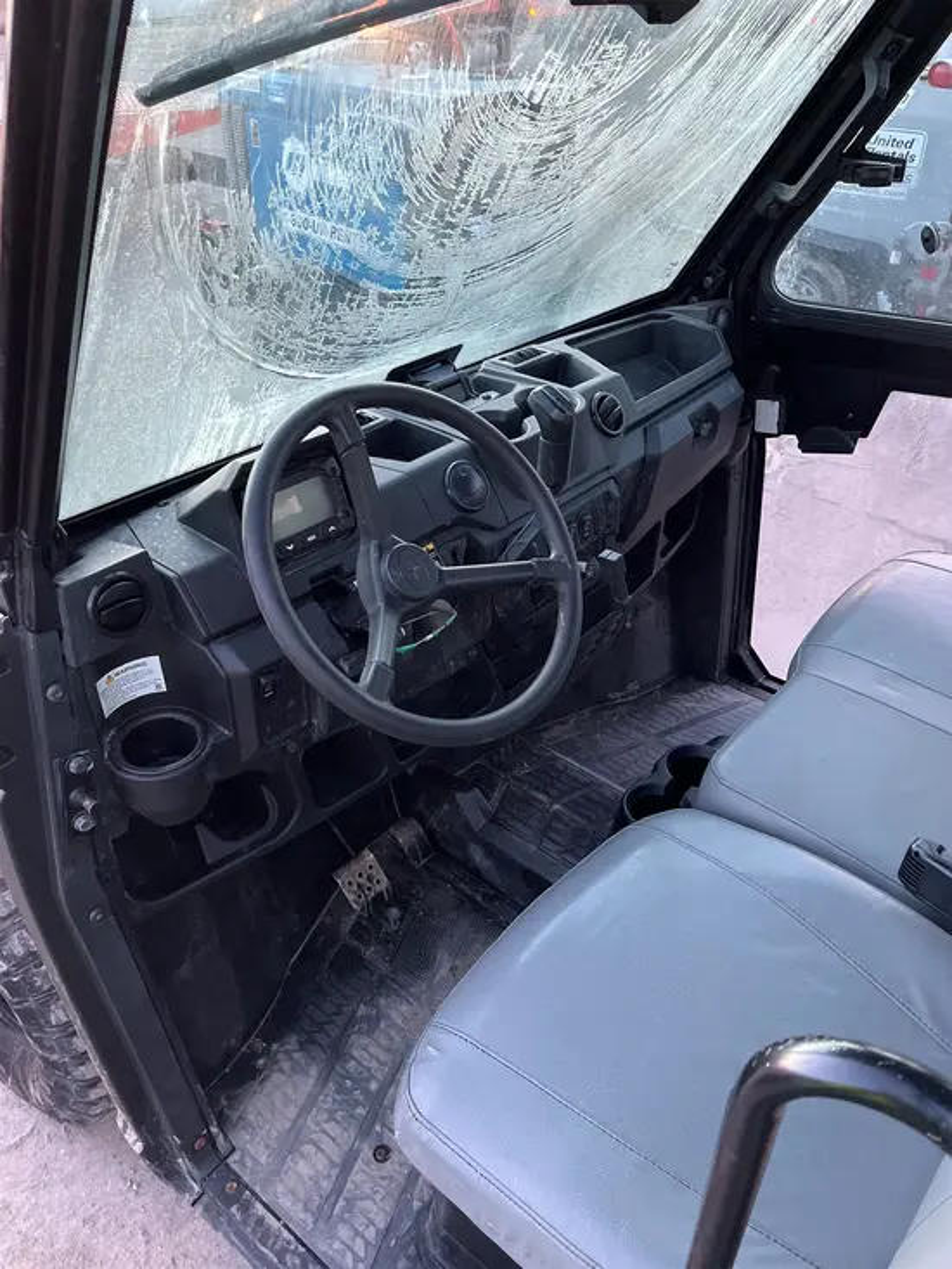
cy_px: 634
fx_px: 953
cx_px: 476
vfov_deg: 67.3
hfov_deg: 53.1
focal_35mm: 26
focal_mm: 5.1
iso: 400
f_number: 1.6
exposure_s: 1/40
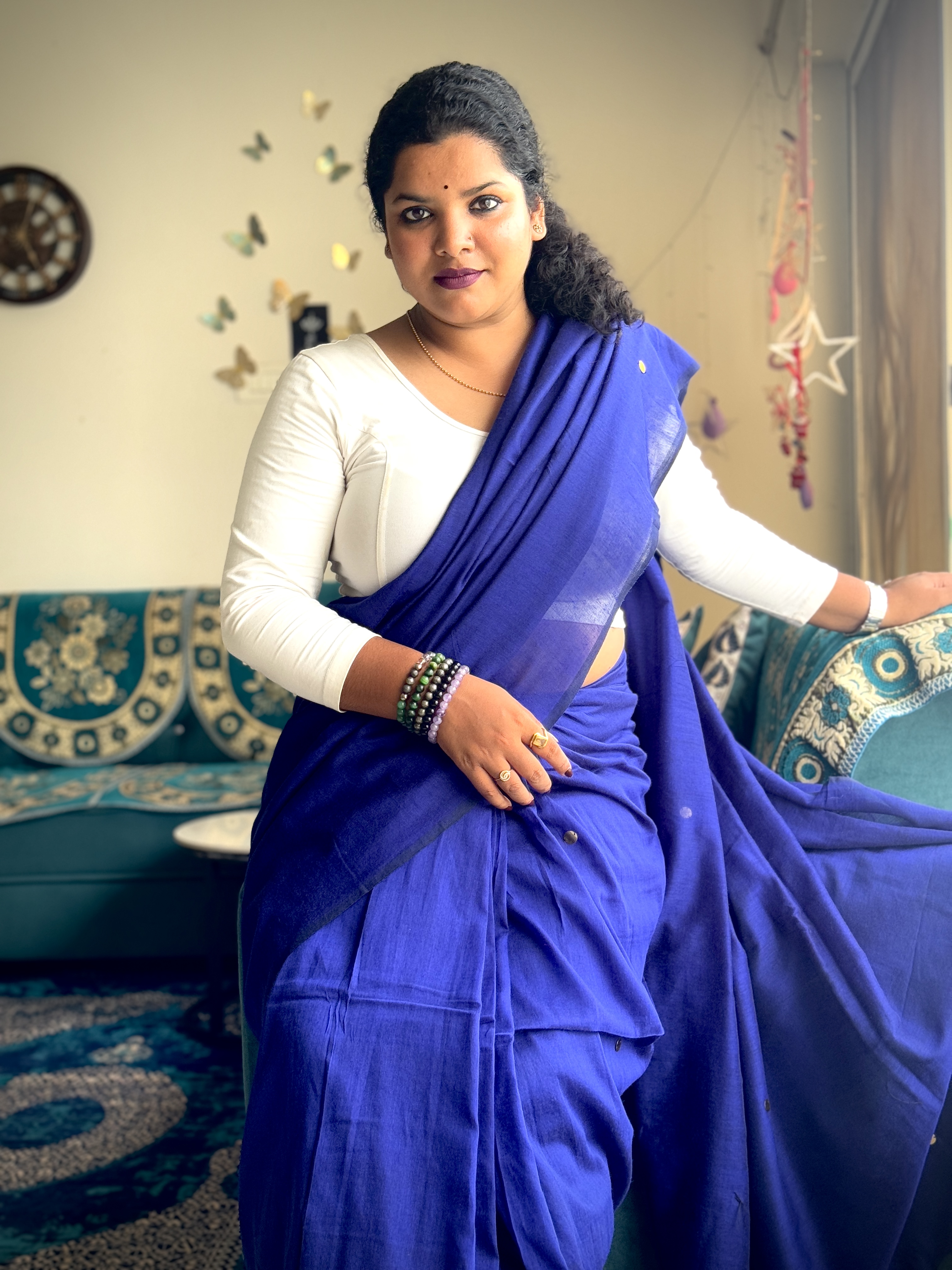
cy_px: 635
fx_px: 1760
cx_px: 476
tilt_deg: -3.1
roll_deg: +1.9
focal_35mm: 48
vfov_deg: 39.7
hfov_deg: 30.3
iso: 80
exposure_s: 1/121
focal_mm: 6.76
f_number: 1.78
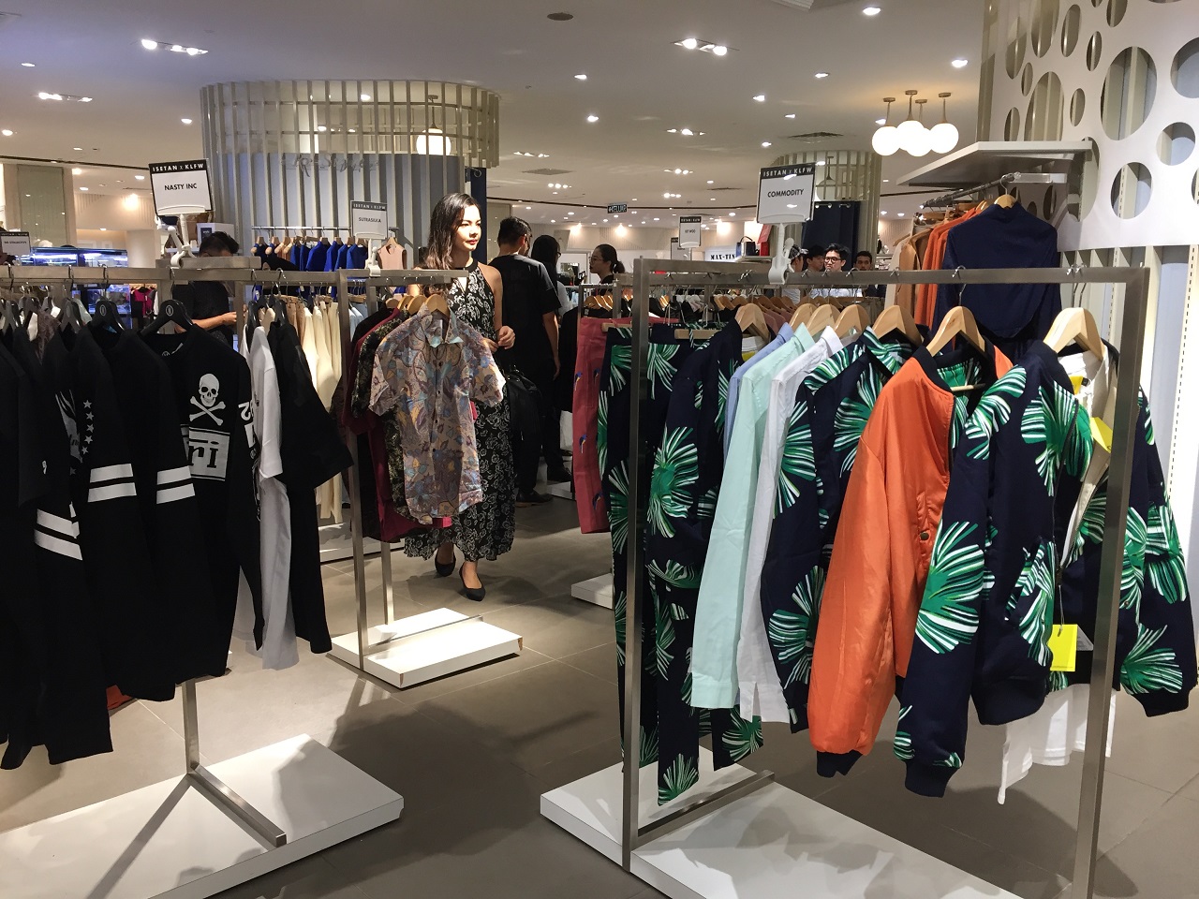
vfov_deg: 48.2
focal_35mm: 29
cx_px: 600
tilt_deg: -9.3
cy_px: 450
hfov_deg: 61.7
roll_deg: -1.1
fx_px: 1004
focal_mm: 4.15
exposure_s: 1/33
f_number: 2.2
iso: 50
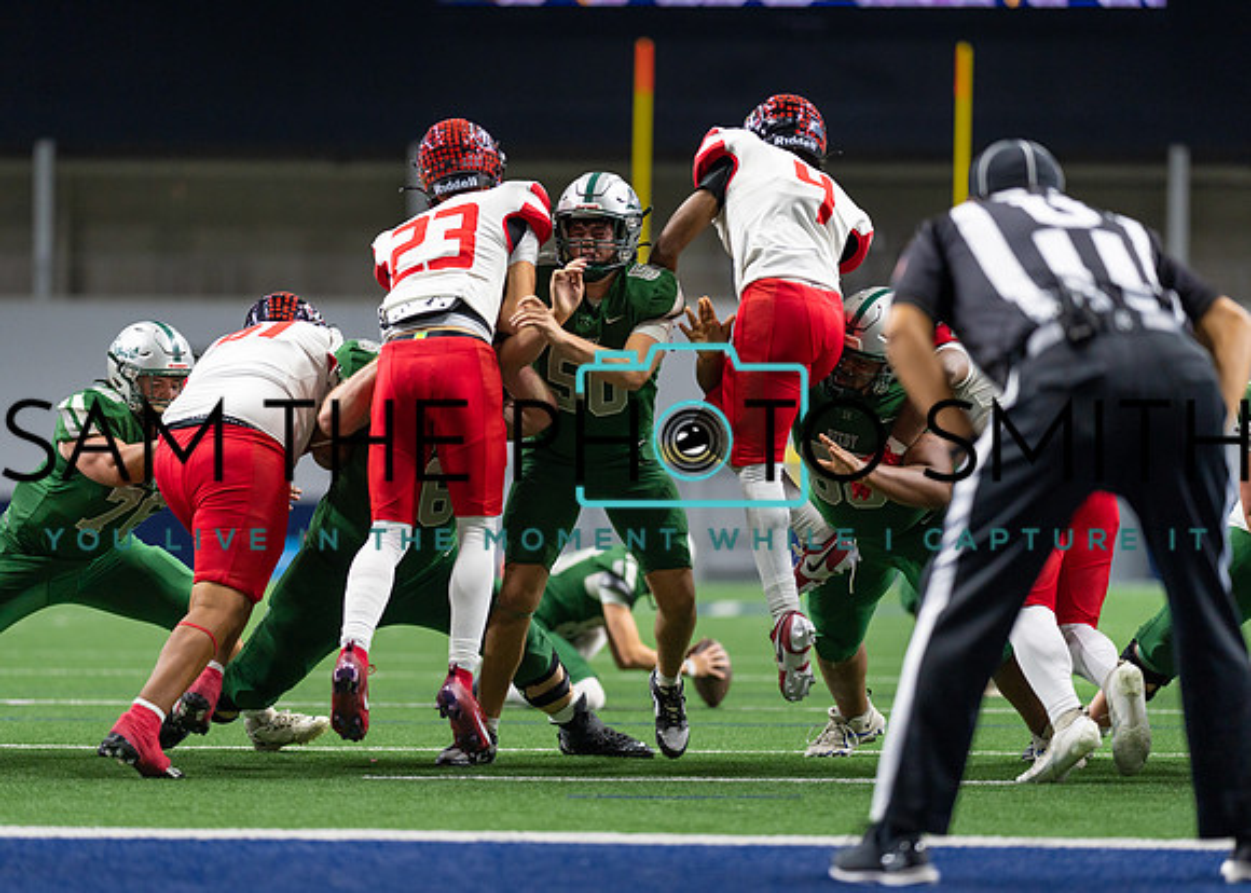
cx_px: 626
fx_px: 5025
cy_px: 446
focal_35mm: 141
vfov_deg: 10.2
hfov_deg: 14.2
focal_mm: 135
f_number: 1.8
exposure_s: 1/1250
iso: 800
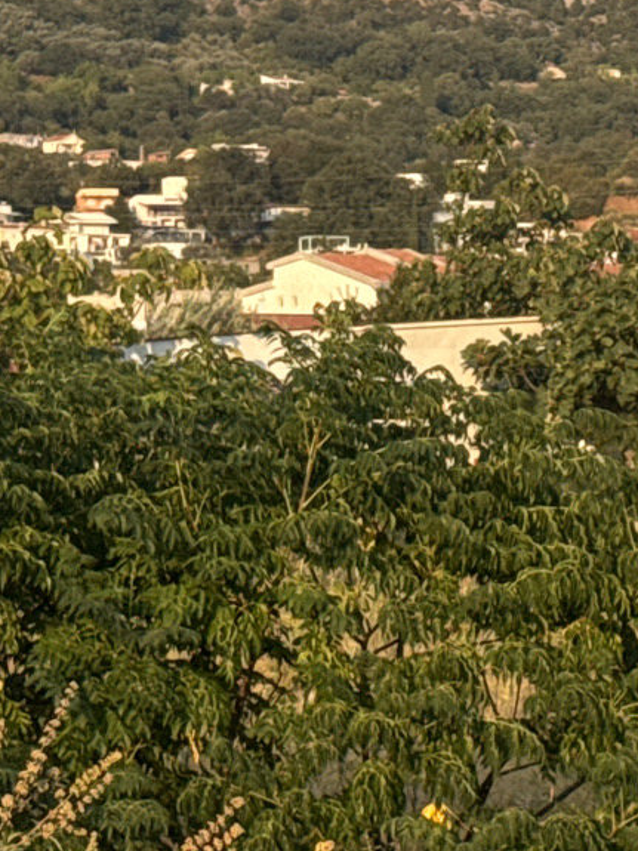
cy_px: 10
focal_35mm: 167
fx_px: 4105
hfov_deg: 8.8
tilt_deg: +6.4
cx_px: 817
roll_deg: +2.1
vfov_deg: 11.7
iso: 64
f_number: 1.78
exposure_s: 1/2179
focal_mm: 6.76
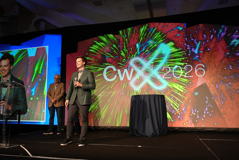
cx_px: 120
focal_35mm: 30
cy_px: 80
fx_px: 198
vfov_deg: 43.9
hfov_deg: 62.2
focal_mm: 29.8
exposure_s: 1/160
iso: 2000
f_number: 4
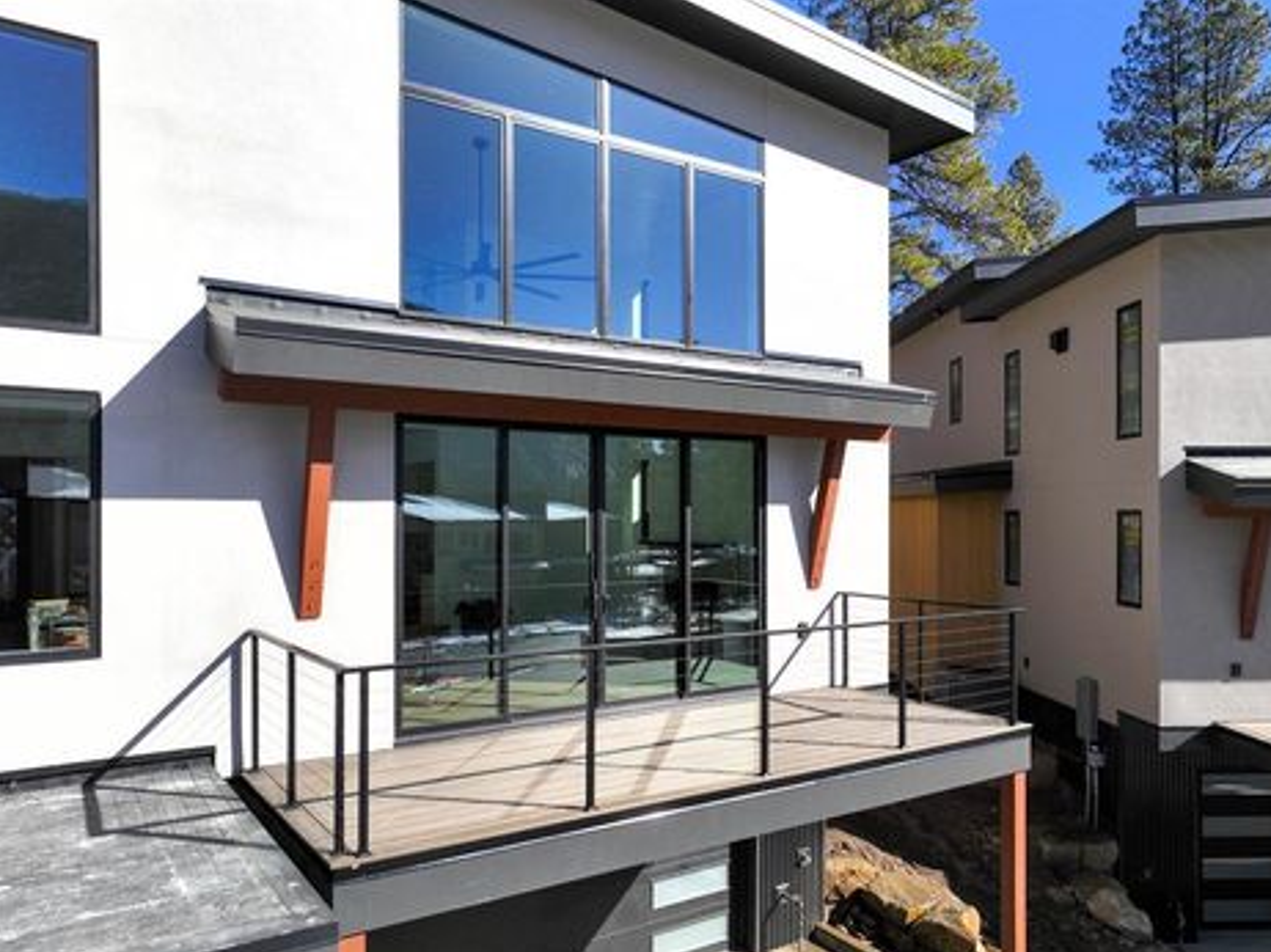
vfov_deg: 53.0
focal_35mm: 26
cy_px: 513
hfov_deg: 67.3
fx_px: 954
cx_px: 663
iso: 150
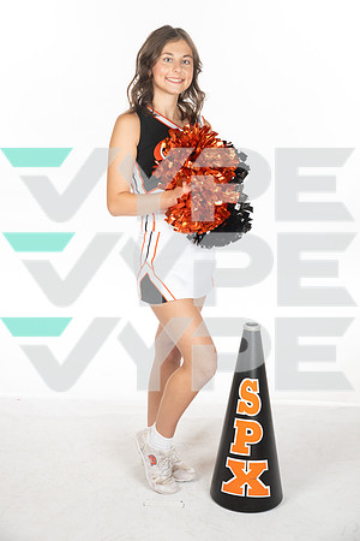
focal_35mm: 58
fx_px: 870
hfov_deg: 23.4
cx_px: 180
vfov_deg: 34.5
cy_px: 270
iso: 800
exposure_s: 1/320
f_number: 8
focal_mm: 58
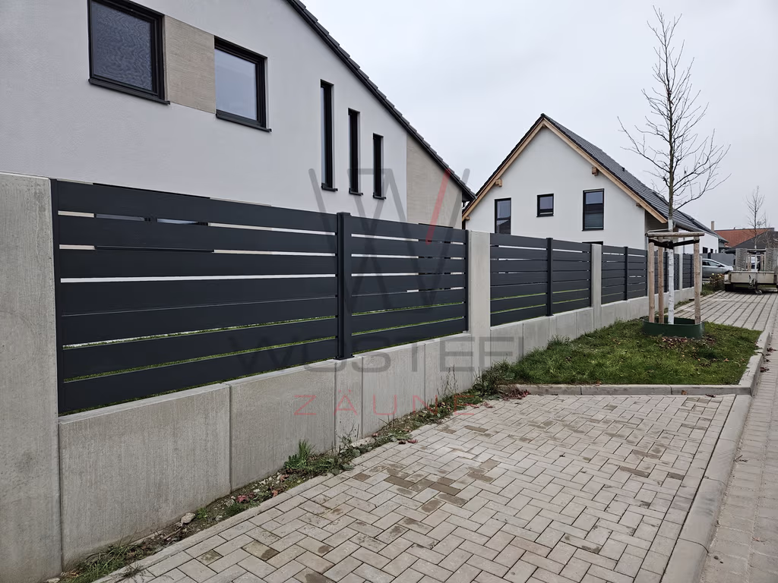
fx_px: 517
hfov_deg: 73.9
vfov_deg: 58.9
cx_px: 389
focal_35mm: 23
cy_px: 292
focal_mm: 5.4
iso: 500
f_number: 1.8
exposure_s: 1/200
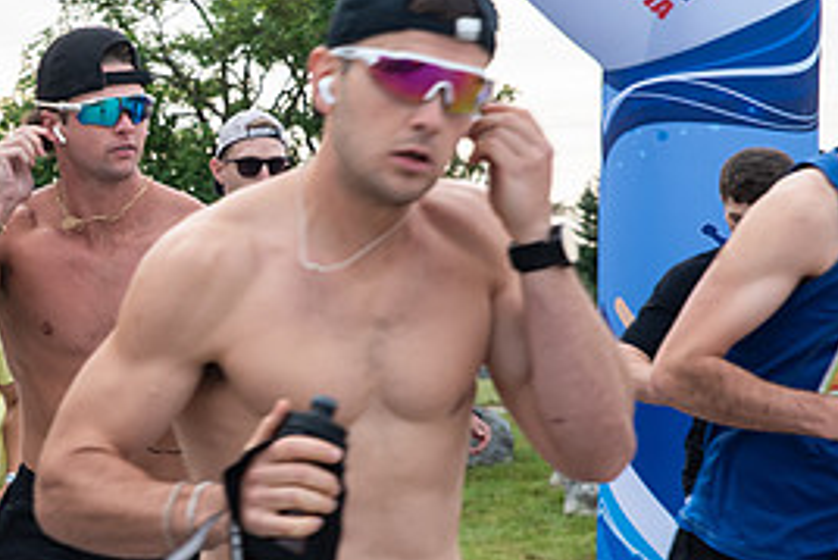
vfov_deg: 10.1
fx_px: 3167
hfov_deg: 14.8
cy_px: 364
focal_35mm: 136
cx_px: -12
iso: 800
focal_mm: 56
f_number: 5
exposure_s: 1/250
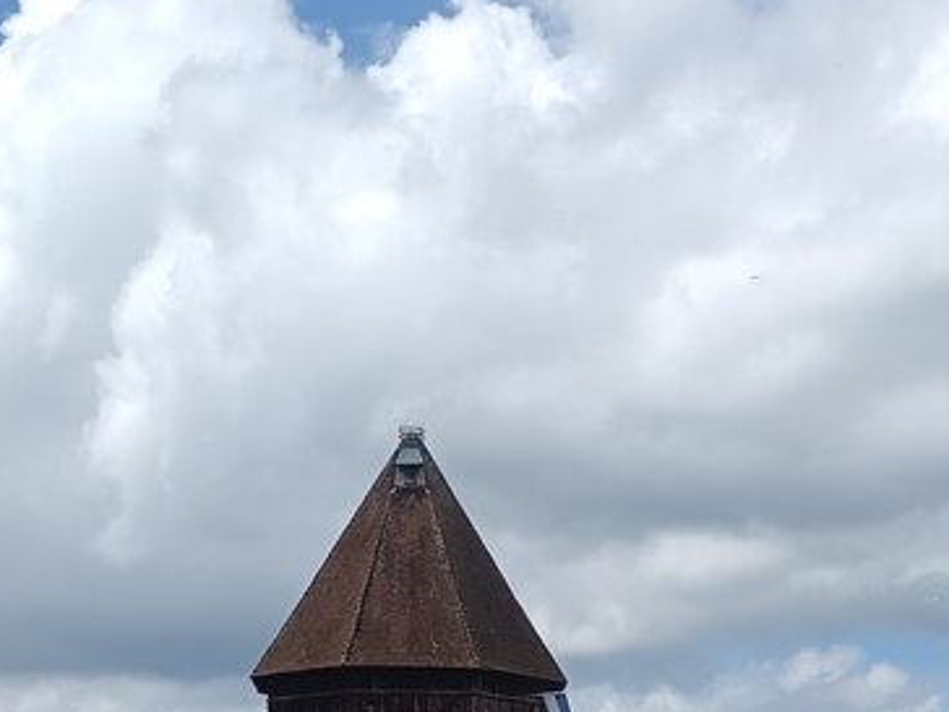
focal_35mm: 95
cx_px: 738
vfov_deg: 15.1
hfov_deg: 20.5
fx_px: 2604
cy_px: 808
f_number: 1.9
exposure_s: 1/1183
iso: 103
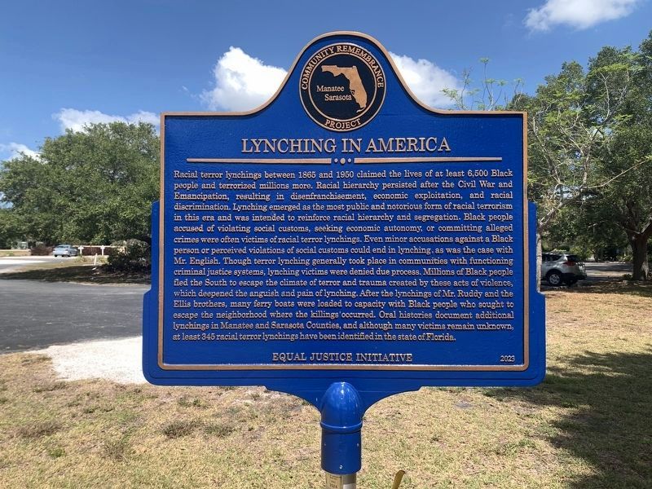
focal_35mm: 26
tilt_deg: +0.5
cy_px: 244
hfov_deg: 67.3
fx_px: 490
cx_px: 326
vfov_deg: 53.1
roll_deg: -0.1
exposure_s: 1/1513
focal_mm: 4.25
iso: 25
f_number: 1.8
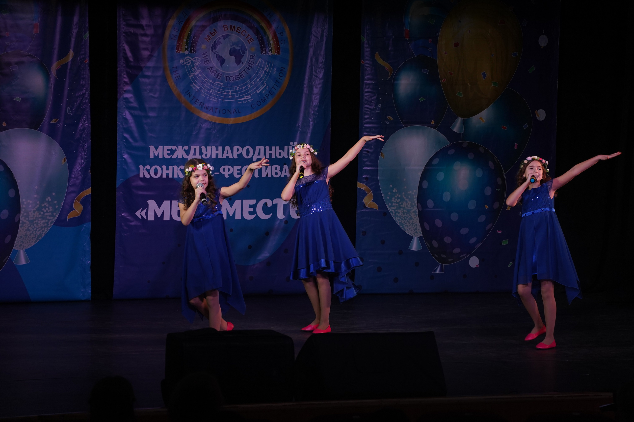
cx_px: 317
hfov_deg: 20.2
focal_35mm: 101
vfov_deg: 13.6
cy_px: 211
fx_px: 1779
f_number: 5.6
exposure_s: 1/250
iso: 1600
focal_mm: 101
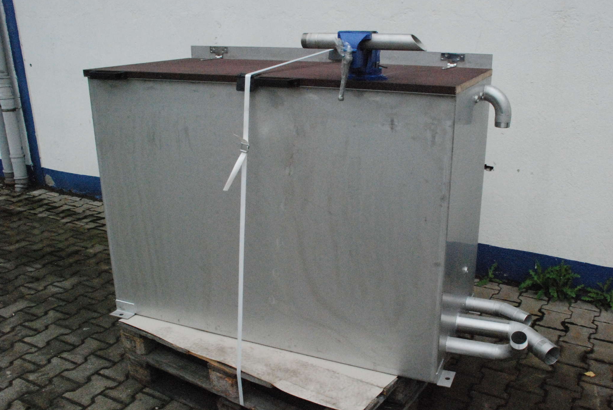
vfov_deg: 37.9
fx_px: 597
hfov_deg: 54.3
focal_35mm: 35
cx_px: 341
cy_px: 226
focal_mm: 20
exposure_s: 1/250
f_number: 16
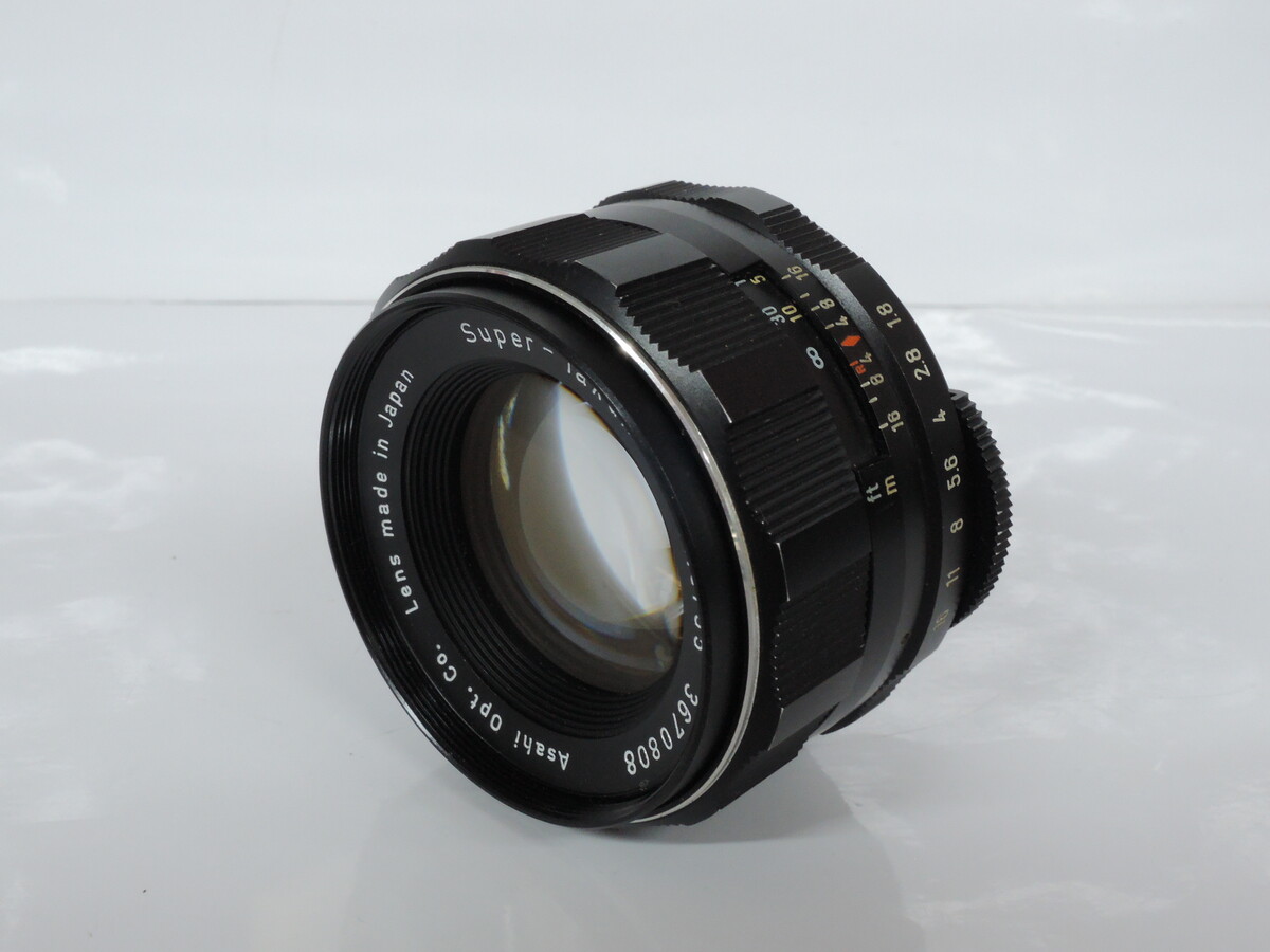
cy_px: 476
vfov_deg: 32.2
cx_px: 635
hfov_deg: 42.1
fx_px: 1651
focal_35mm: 45
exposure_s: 1/25
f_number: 7.3
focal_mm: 9.6
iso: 800
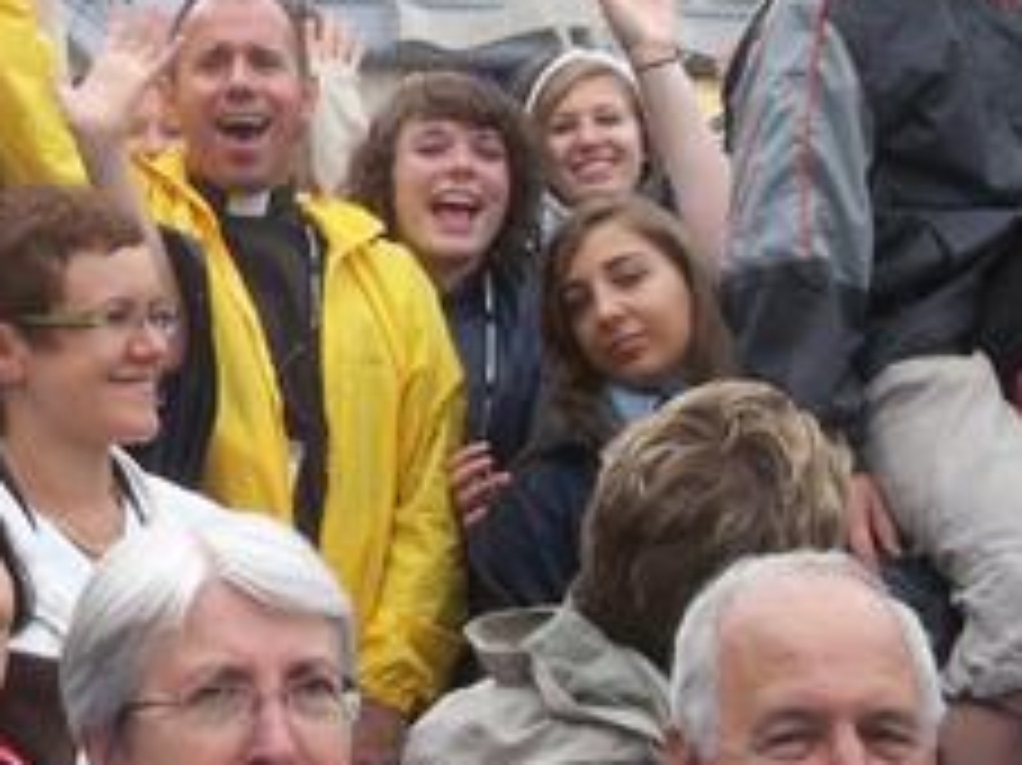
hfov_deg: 16.7
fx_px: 3364
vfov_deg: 12.9
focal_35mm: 114
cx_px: -117
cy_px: 70
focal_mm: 7.9
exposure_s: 1/100
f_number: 3.4
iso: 64
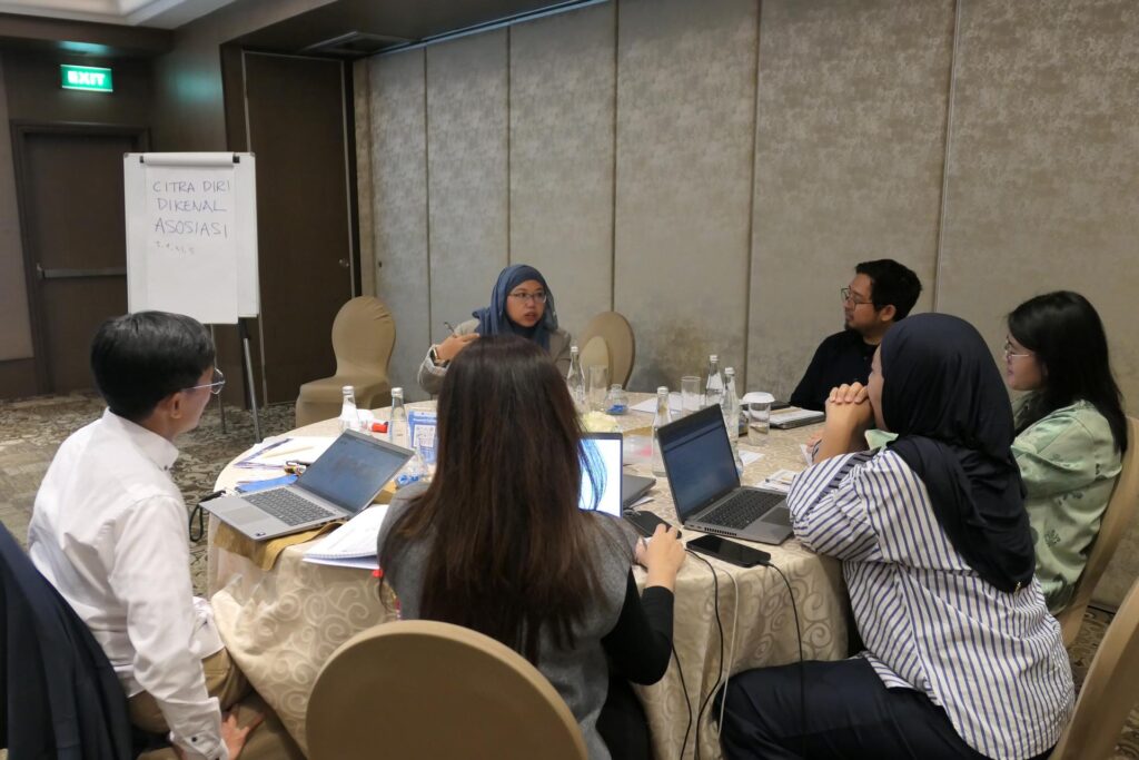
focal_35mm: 29
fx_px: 918
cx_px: 570
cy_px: 380
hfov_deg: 63.7
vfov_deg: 45.0
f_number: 2.5
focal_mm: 10.7
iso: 1250
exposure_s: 1/80
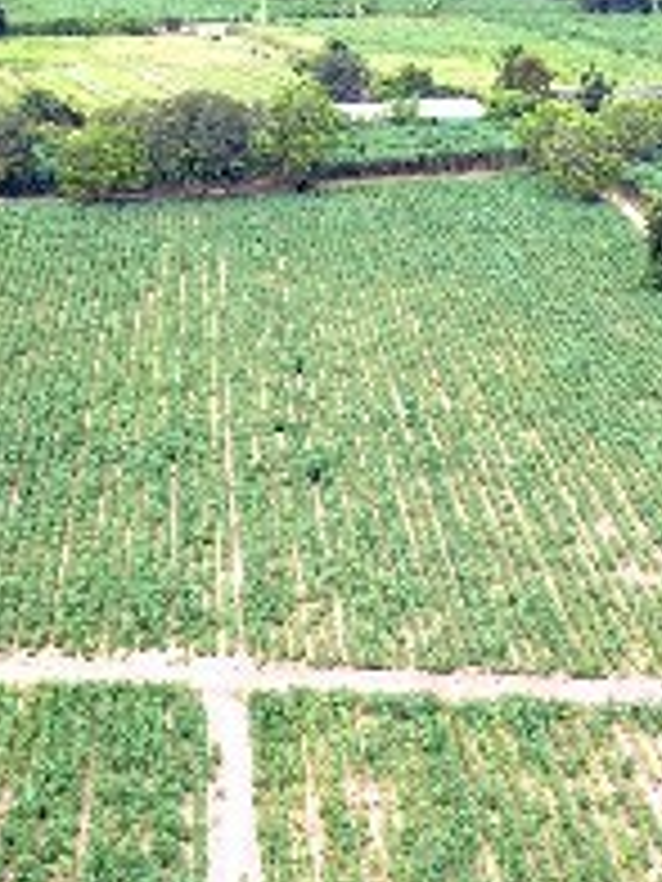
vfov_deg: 22.8
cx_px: 522
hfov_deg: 17.2
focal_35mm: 85
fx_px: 2167
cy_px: 648
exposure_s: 1/156
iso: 100
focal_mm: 4.73
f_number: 2.2
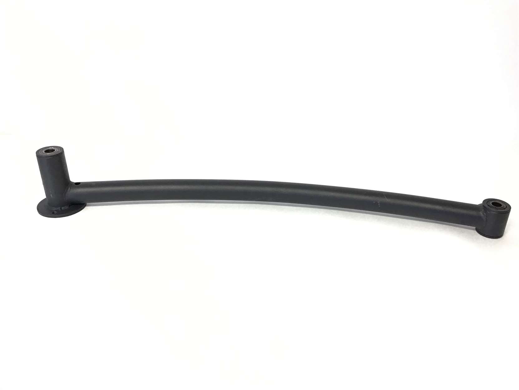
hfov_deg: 58.4
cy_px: 195
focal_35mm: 31
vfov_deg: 45.4
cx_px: 260
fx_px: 465
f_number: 2.4
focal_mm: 3.3
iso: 32
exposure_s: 1/33
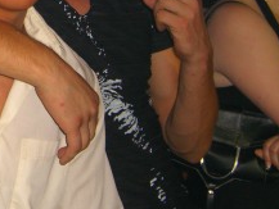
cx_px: -23
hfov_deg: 18.1
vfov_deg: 14.0
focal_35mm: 105
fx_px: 847
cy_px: 15
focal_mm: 7.9
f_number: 2.8
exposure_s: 1/60
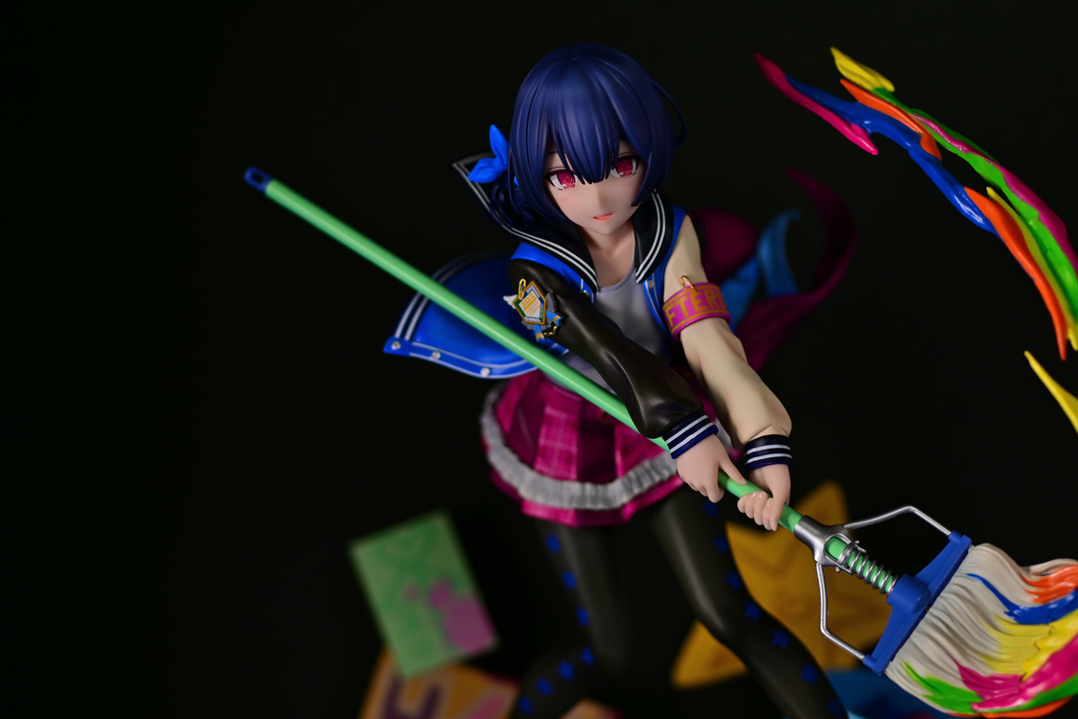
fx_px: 2874
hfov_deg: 21.2
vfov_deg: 14.3
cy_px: 368
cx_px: 536
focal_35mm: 96
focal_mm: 60
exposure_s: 1/4
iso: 100
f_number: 4
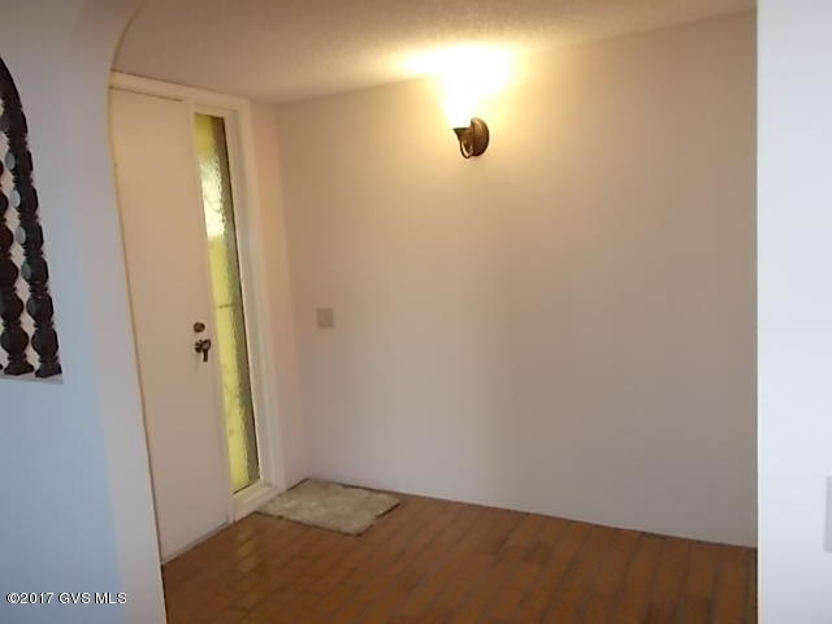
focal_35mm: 26
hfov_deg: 67.3
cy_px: 312
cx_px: 416
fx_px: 625
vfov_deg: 53.1
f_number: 3.2
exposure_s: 1/25
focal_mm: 4.6
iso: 200
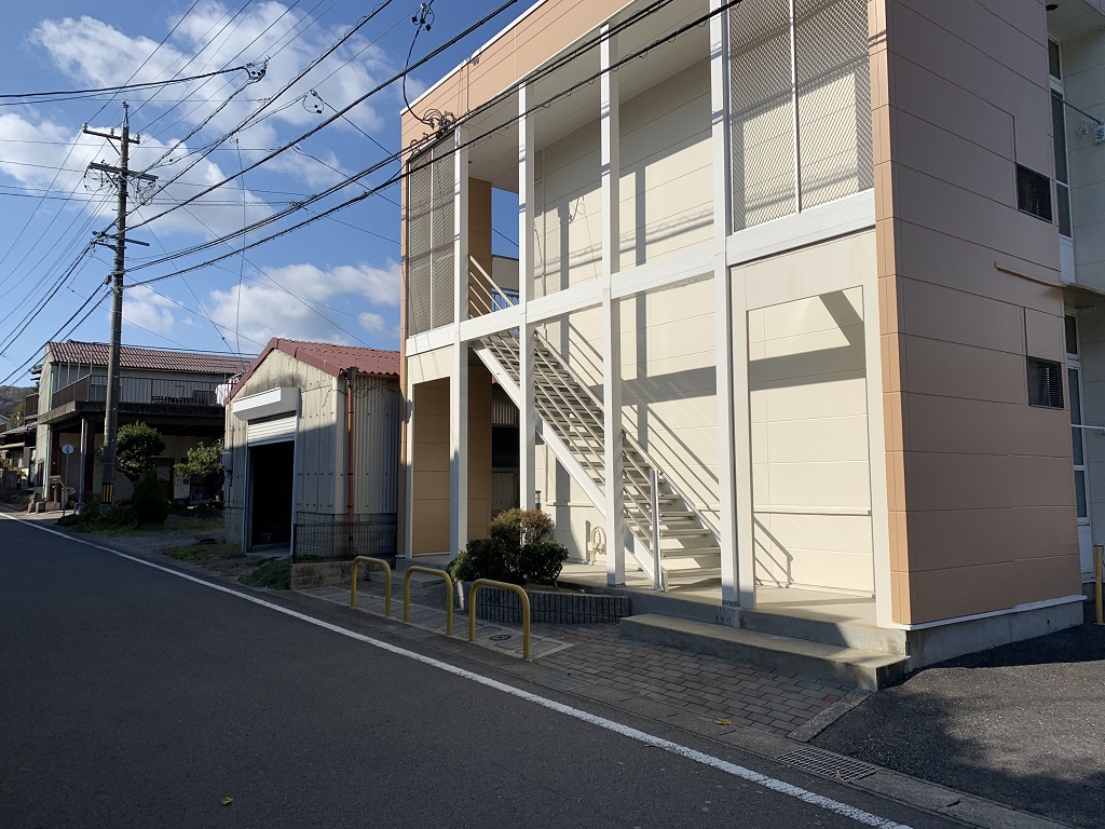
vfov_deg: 53.1
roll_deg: +0.0
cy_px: 414
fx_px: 830
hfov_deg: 67.3
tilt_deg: +5.6
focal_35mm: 26
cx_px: 552
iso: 25
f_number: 1.8
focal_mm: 4.25
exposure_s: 1/4098
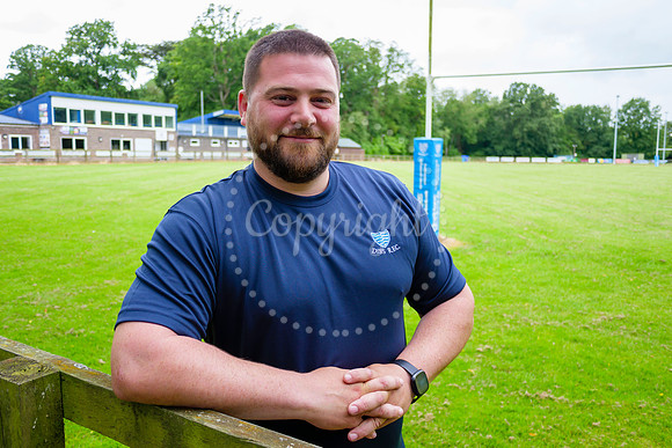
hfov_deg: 61.6
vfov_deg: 43.4
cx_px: 336
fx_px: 563
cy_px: 224
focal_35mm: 30
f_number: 2.5
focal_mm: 14
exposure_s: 1/320
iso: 200
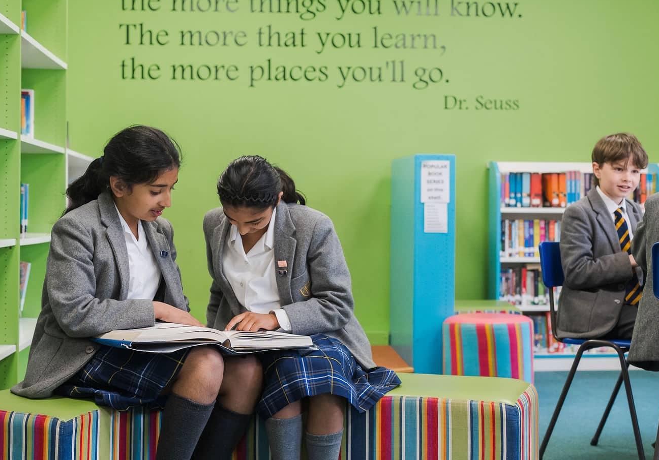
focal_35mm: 60
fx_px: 1115
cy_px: 209
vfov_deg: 23.3
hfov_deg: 32.9
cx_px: 376
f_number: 2.5
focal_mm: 35
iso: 1600
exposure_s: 1/250
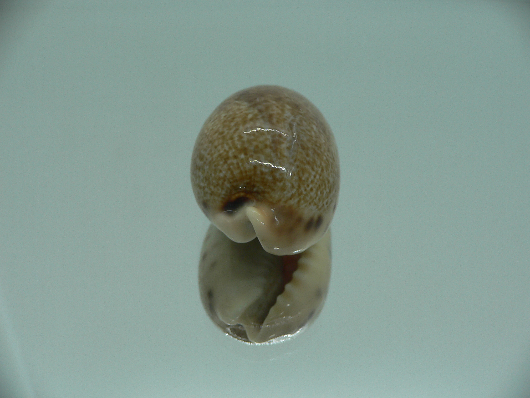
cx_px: 265
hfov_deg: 52.6
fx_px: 536
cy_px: 199
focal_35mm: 35
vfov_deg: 40.7
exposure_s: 1/60
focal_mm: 4.6
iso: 80
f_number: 2.8
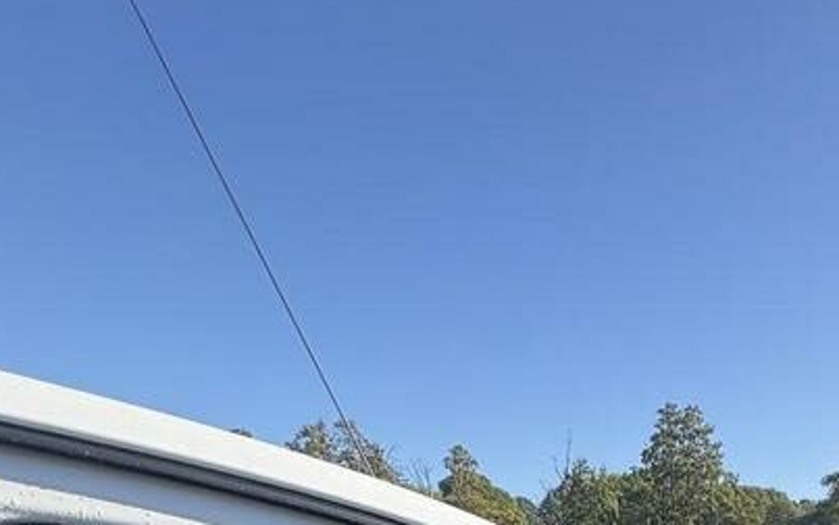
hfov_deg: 54.1
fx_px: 755
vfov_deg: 24.8
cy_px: 858
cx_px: 672
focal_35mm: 33
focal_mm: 2.22
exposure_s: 1/399
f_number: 2.2
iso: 64
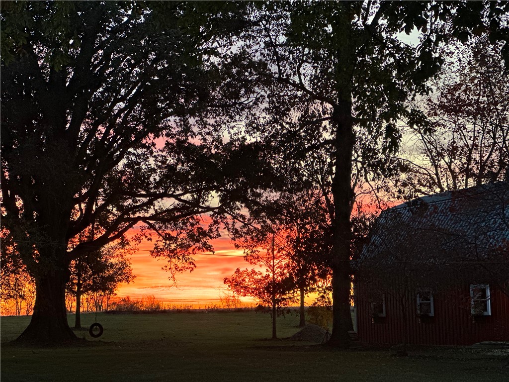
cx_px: 254
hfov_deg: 25.3
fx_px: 1132
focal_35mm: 77
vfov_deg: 19.1
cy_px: 191
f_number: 2.8
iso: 400
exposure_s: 1/25
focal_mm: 9
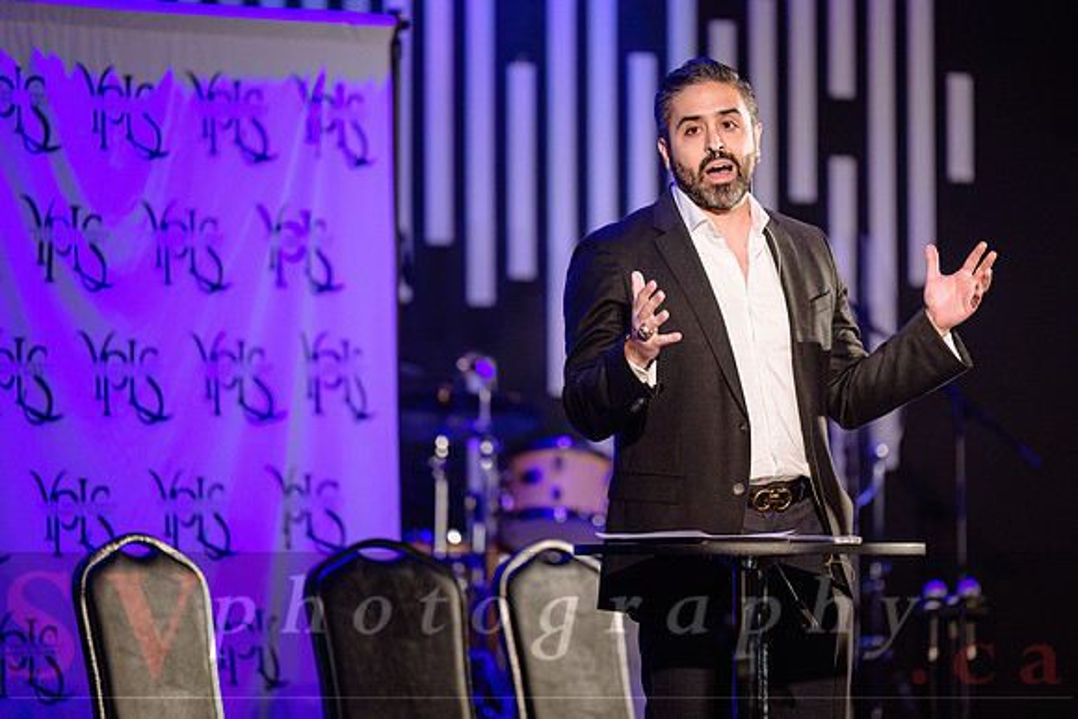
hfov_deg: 9.0
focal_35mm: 228
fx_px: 6830
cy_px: 309
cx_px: 615
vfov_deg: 6.0
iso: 1600
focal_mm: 200
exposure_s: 1/320
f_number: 2.8
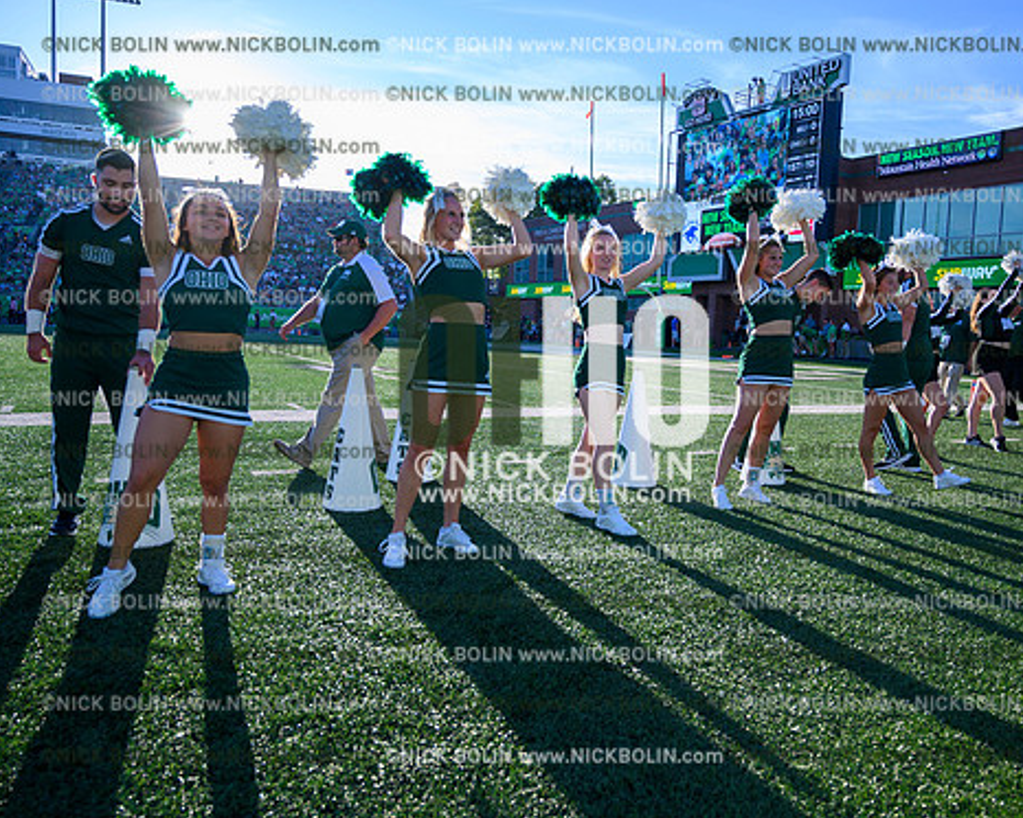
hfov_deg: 62.1
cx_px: 553
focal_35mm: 28
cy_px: 399
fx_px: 848
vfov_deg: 51.5
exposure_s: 1/640
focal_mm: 24
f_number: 4
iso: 125
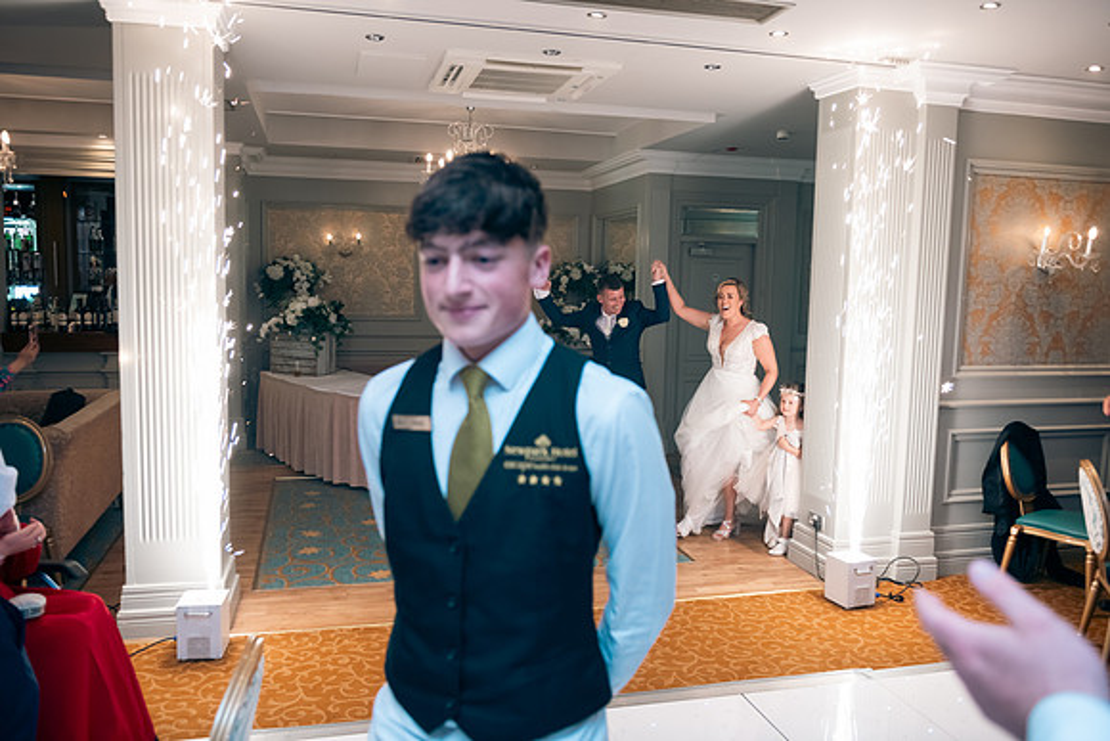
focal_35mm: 29
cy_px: 370
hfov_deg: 63.6
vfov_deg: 45.0
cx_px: 555
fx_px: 894
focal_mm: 29
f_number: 3.5
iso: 640
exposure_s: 1/160
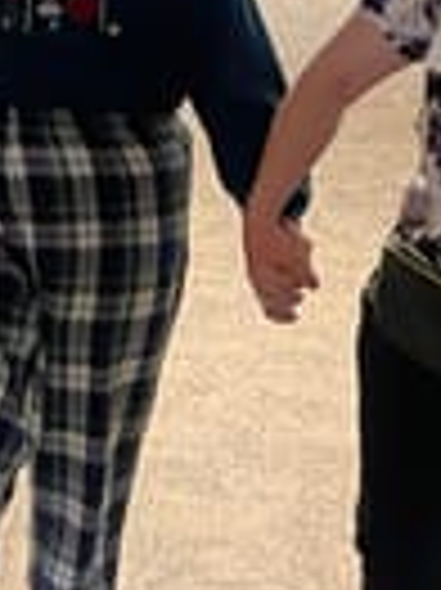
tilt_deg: -15.0
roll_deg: -2.5
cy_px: 263
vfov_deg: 18.6
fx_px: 1803
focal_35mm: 106
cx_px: 302
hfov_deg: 13.9
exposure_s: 1/60
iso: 500
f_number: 1.6
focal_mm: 4.2
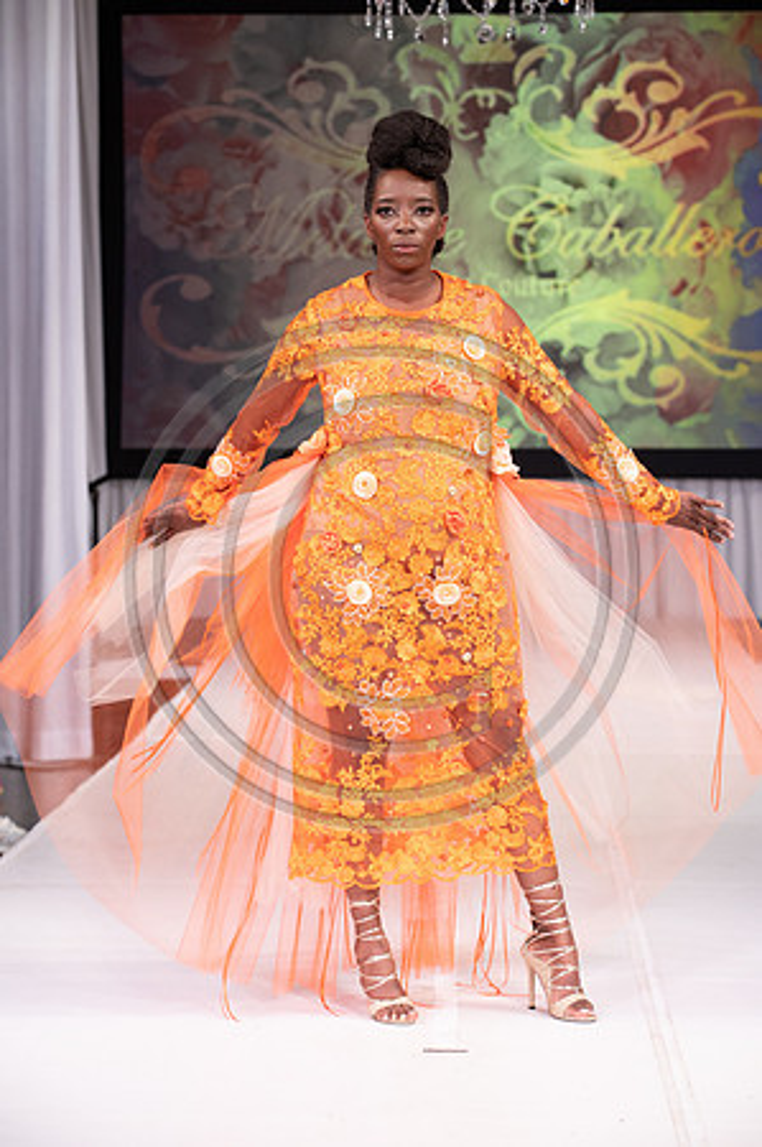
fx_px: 2928
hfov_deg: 14.8
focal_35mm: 92
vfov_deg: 22.2
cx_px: 381
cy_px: 574
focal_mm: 92
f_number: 5.6
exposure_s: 1/400
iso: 2000
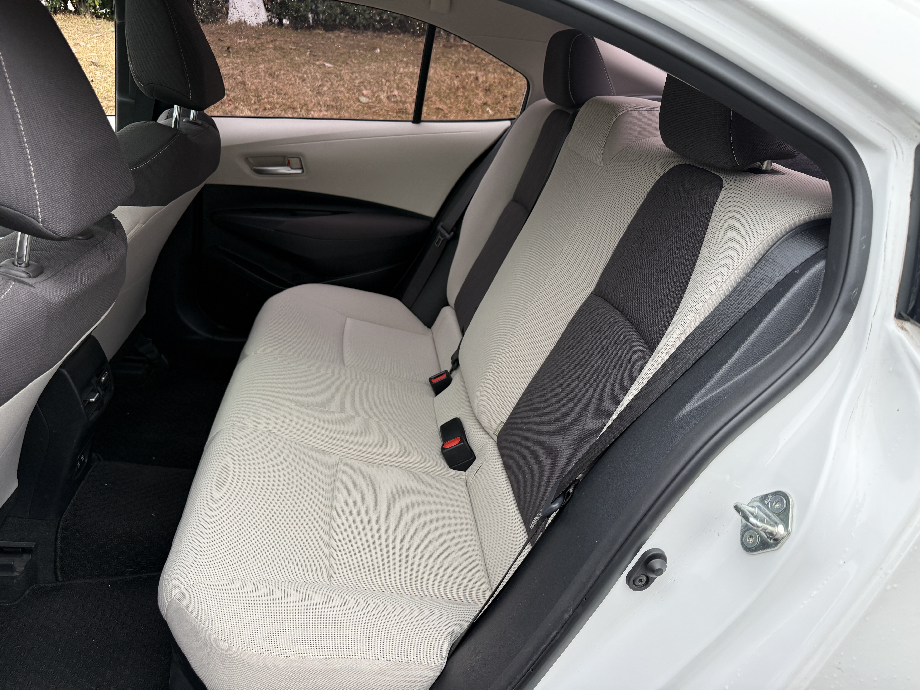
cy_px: 345
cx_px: 460
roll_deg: -5.1
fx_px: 638
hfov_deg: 71.6
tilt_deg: -22.4
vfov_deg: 56.8
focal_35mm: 24
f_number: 1.78
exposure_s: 1/243
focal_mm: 6.76
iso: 125
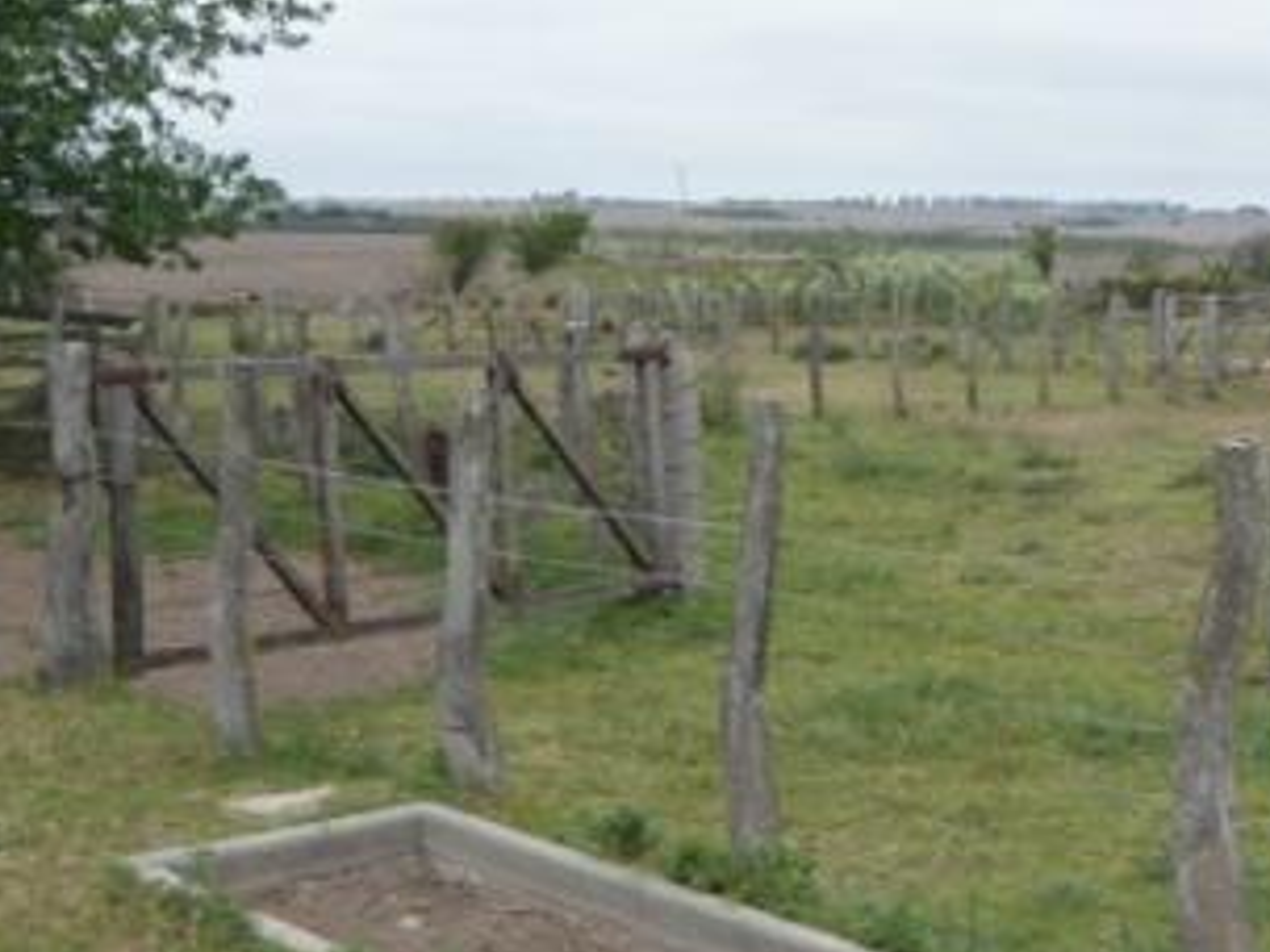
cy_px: 355
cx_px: 932
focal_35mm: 53
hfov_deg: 35.5
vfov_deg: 27.4
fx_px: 1944
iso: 100
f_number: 8
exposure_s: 1/125
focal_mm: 4.6
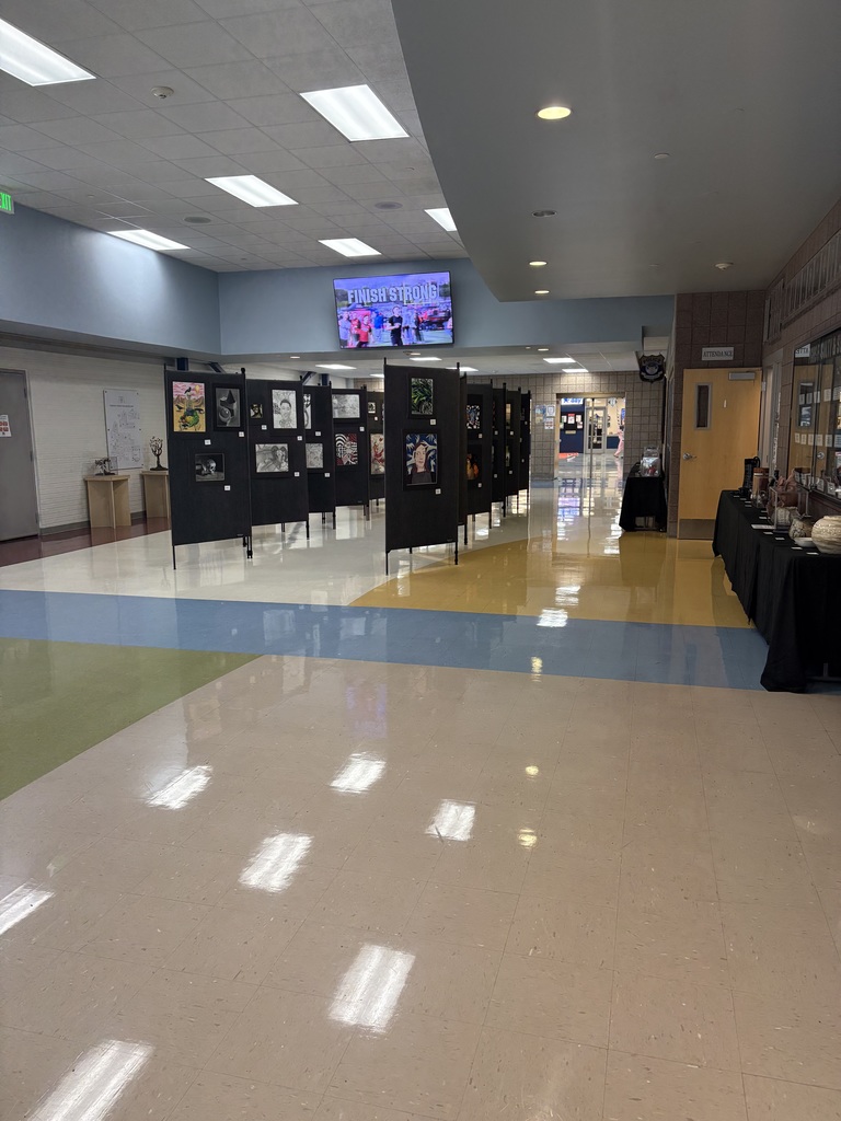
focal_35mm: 26
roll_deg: -0.2
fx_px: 842
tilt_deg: -10.8
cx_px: 420
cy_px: 560
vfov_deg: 67.3
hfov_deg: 53.1
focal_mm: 5.96
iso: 250
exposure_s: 1/120
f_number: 1.6
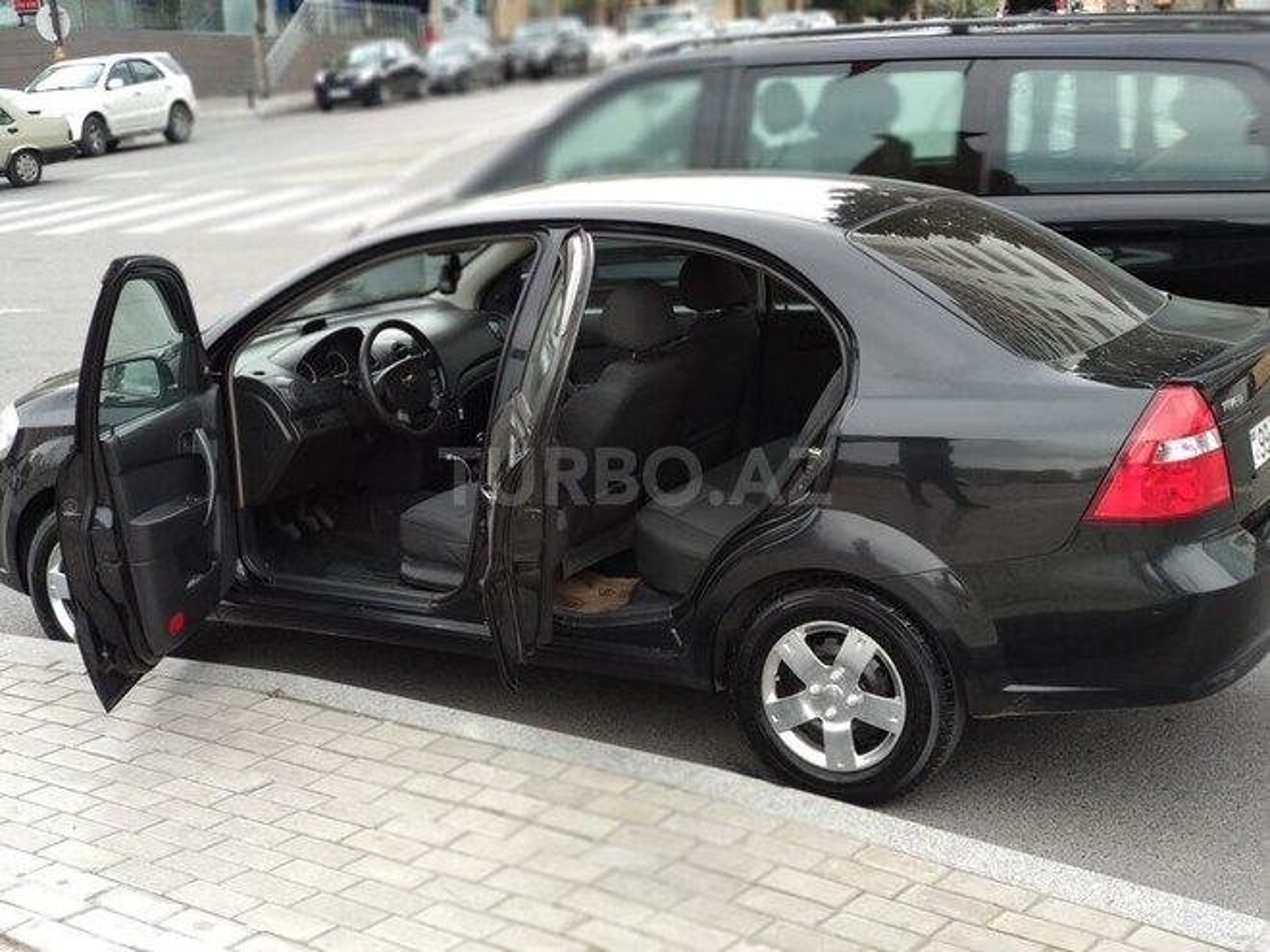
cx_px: 635
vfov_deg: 28.0
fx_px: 1908
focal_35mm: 52
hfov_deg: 36.8
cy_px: 476
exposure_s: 1/159
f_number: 2.6
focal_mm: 5.99
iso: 100
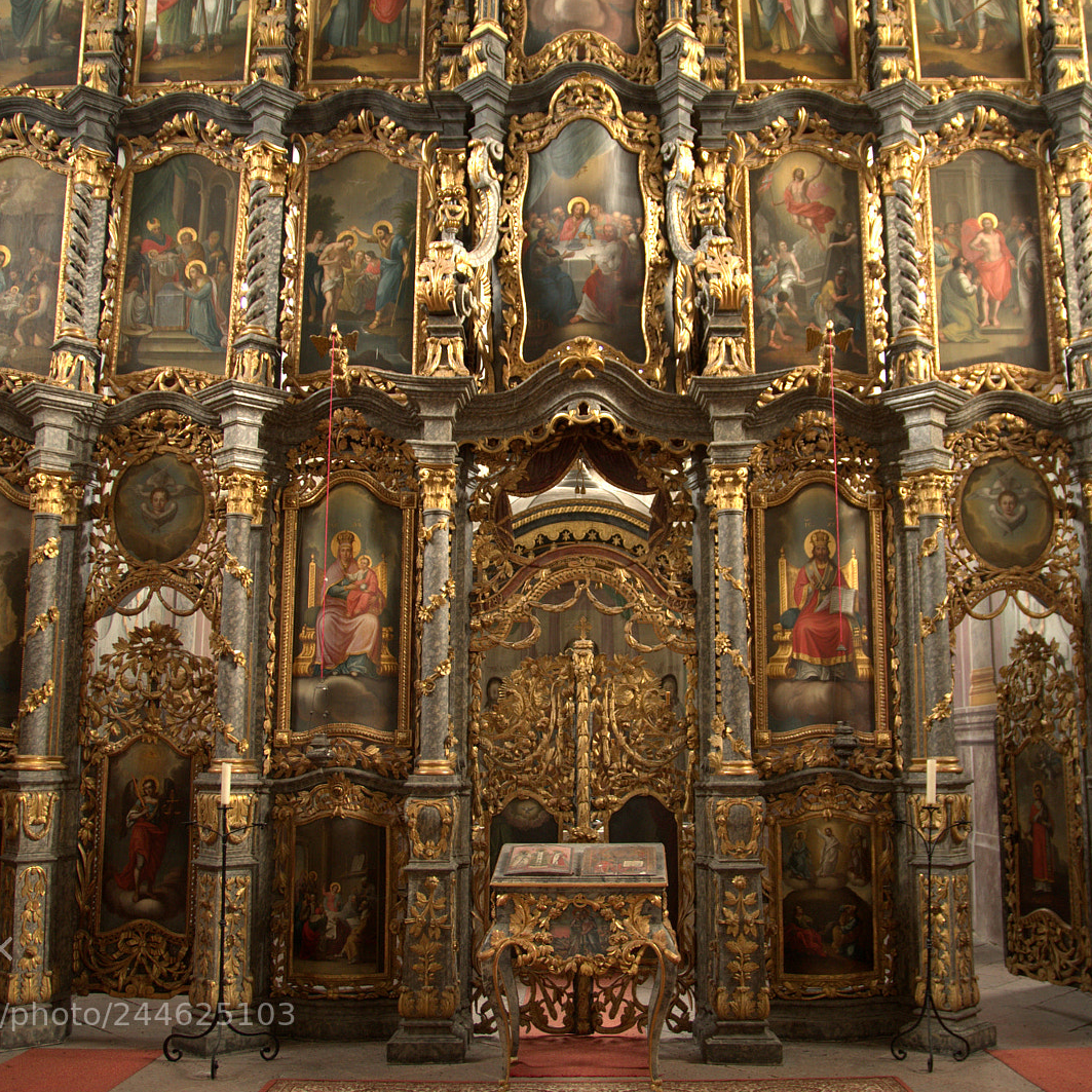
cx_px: 579
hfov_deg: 51.1
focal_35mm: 32
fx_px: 1142
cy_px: 547
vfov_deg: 51.1
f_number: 2.8
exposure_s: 1/25
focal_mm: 17
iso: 800
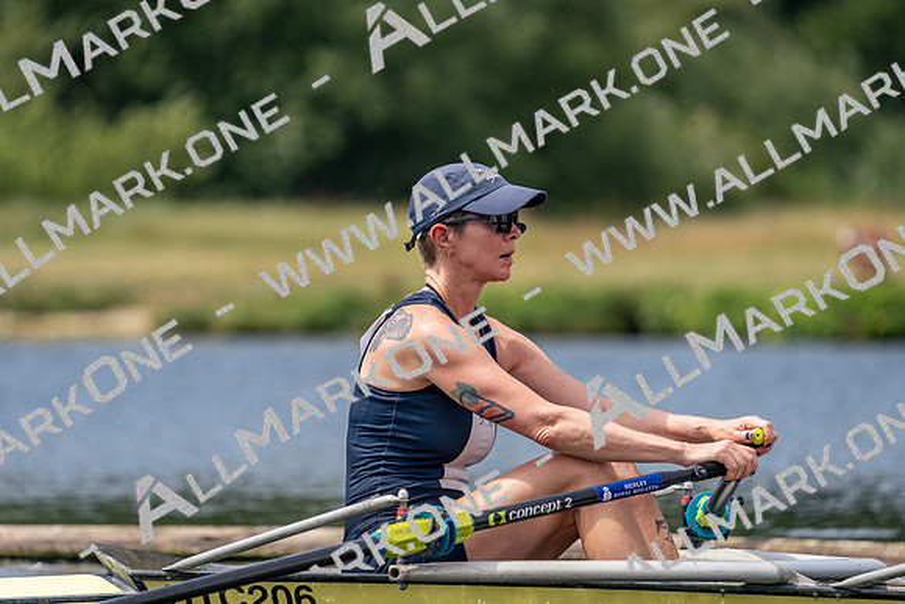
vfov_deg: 3.4
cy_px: 302
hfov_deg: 5.2
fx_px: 10057
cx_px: 452
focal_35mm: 400
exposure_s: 1/1600
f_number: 6.3
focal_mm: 400
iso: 320
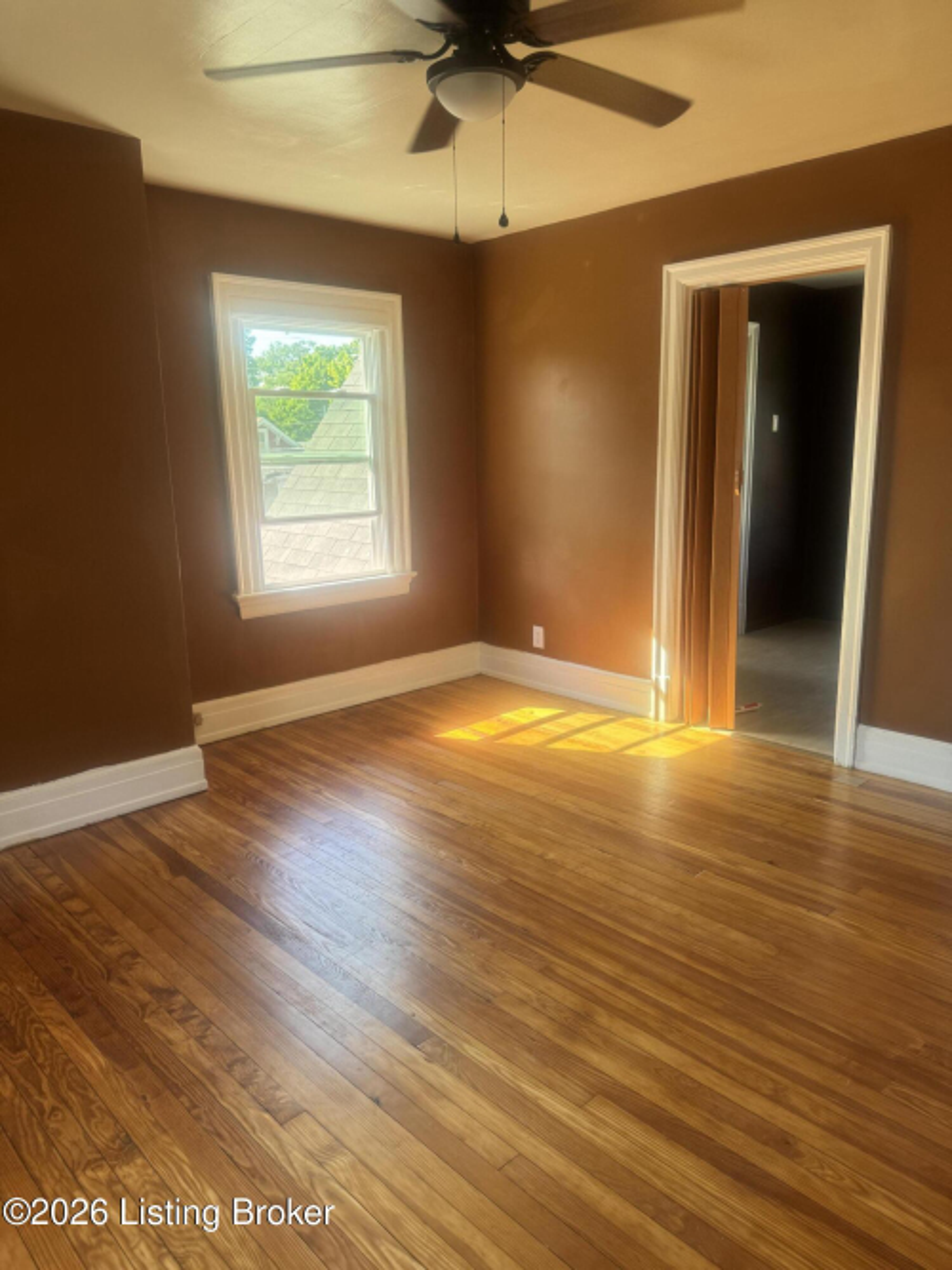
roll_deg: +1.9
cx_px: 476
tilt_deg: -12.7
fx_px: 880
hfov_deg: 56.8
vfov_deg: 71.6
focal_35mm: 24
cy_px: 635
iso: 100
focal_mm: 6.76
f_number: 1.78
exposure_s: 1/135
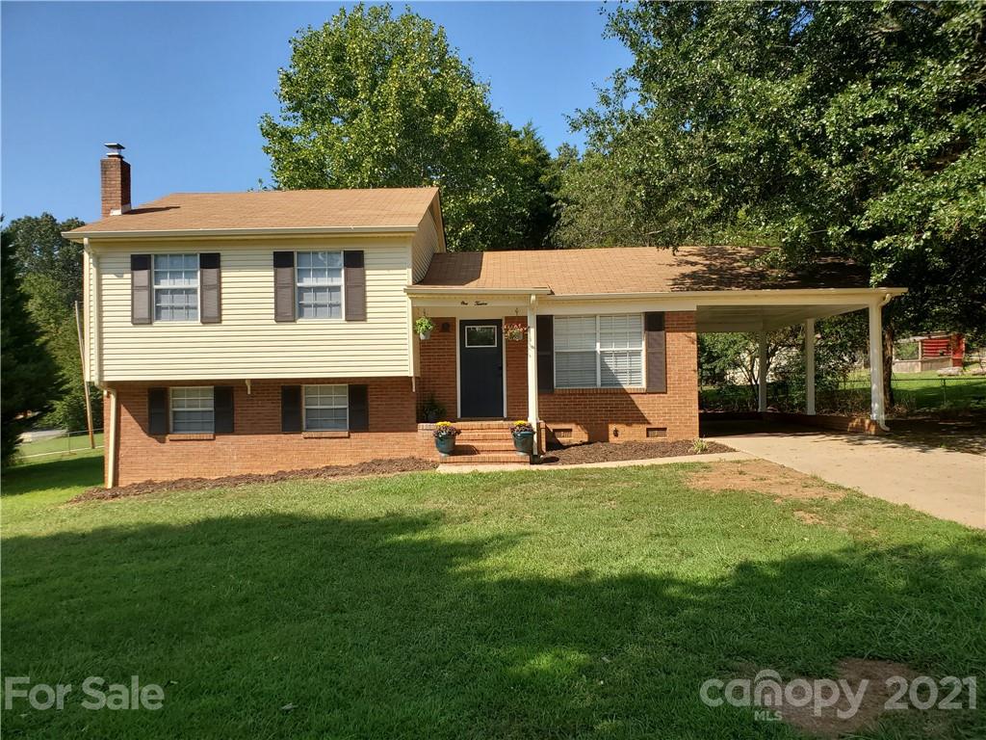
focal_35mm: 26
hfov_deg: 67.3
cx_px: 493
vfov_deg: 53.1
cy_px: 370
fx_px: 741
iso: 50
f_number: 2.4
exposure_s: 1/1372
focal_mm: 4.3
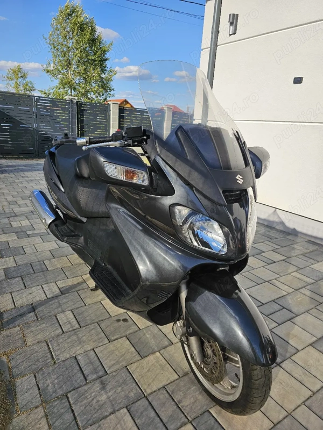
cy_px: 215
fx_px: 286
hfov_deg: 58.9
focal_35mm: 23
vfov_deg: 73.9
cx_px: 162
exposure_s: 1/1250
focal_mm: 6.3
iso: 20
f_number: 1.7
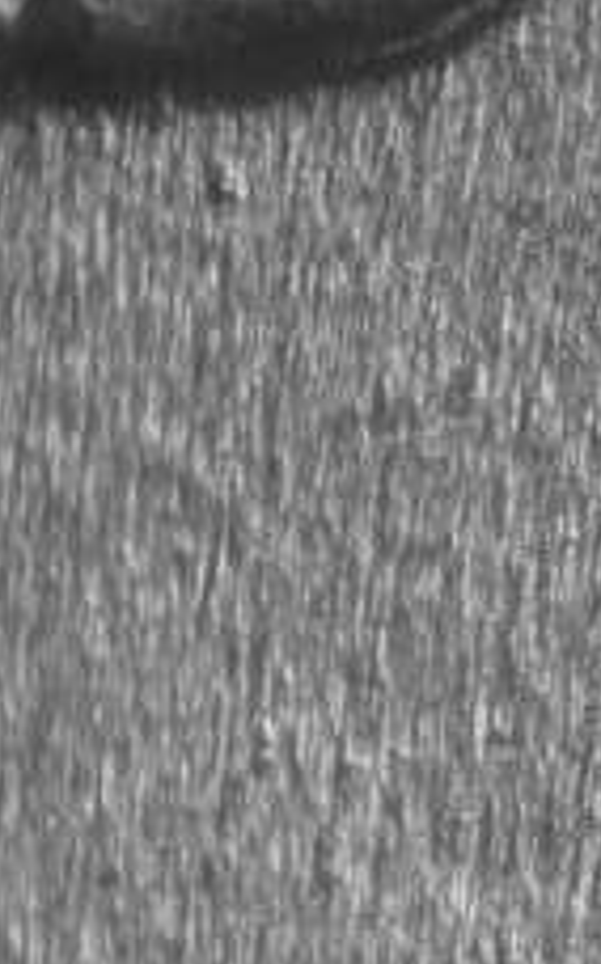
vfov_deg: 5.7
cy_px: 1108
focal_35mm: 369
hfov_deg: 3.5
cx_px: 889
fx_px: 9695
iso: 100
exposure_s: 1/13.9
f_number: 4.4
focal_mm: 25.7
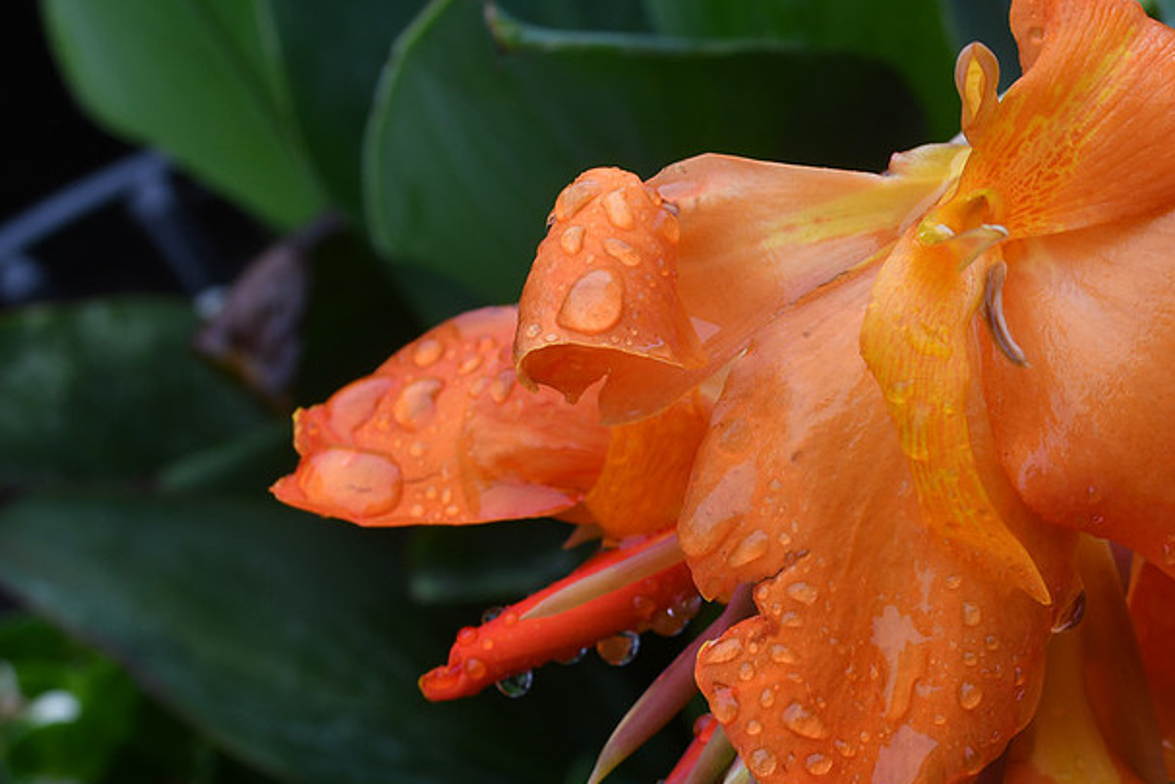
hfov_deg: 22.9
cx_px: 1018
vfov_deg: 15.6
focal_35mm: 87
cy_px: 606
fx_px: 2840
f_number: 8
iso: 200
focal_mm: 32
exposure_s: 1/80
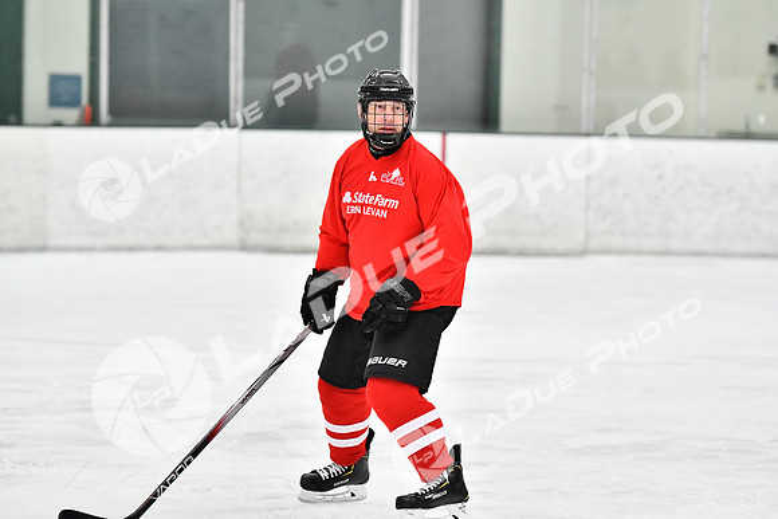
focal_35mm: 195
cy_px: 260
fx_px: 4215
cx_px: 389
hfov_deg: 10.5
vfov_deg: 7.0
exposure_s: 1/1250
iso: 5000
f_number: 2.8
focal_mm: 130
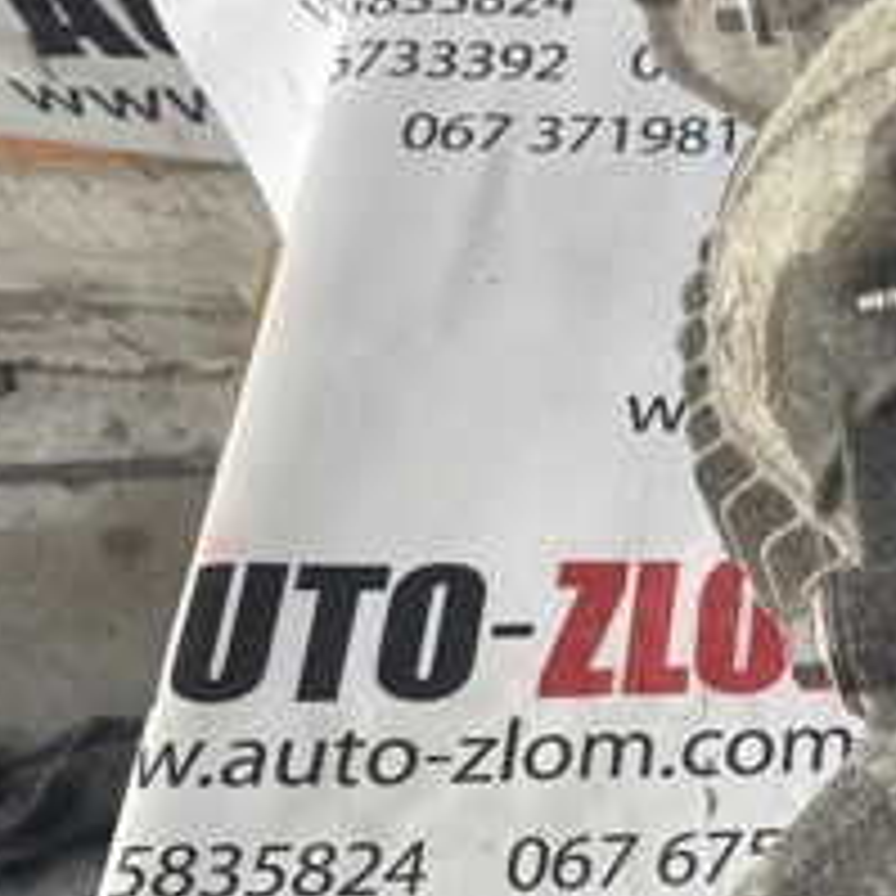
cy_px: 425
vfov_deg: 24.3
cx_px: 1405
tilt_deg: -63.5
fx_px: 2079
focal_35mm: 71
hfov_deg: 20.3
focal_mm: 5.1
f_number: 1.6
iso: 50
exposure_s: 1/121
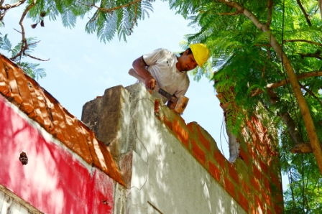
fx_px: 626
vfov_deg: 19.4
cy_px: 107
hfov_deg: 28.9
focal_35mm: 70
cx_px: 161
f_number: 14
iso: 400
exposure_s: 1/200
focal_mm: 70
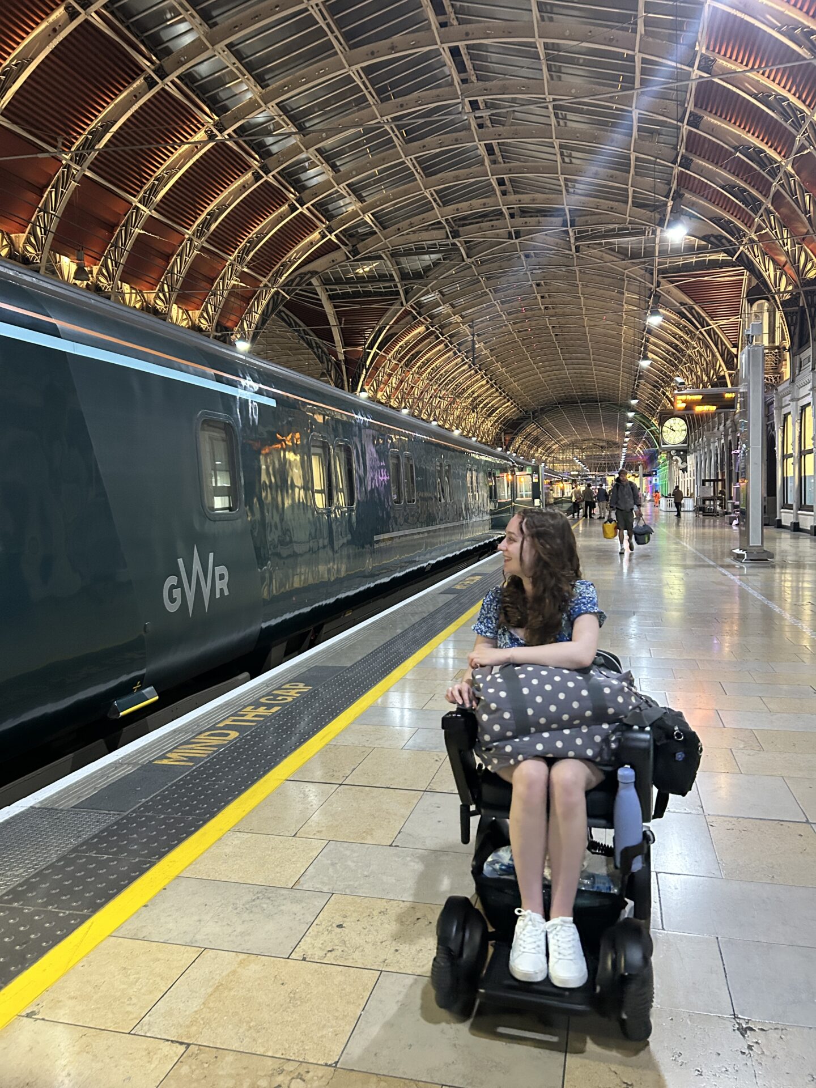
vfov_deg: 67.3
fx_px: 817
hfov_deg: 53.1
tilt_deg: -3.2
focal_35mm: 26
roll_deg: +1.1
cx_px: 408
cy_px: 544
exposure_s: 1/40
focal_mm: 5.7
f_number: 1.5
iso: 640
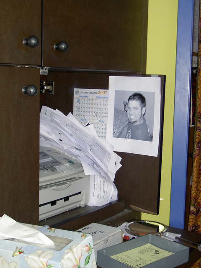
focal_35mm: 55
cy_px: 134
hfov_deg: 26.6
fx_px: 426
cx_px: 100
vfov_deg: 34.9
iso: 100
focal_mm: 11.3
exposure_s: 1/60
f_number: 3.3
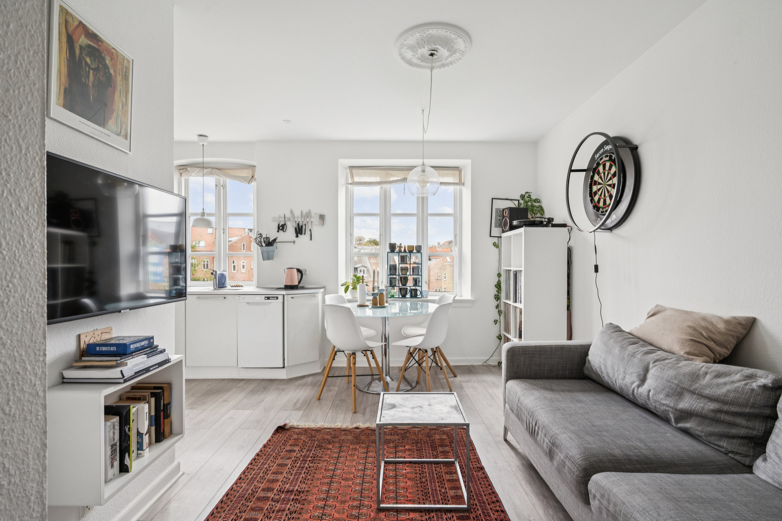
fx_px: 369
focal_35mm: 17
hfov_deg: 93.3
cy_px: 260
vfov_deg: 70.4
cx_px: 391
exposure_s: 1/20
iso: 640
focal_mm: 17
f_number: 9
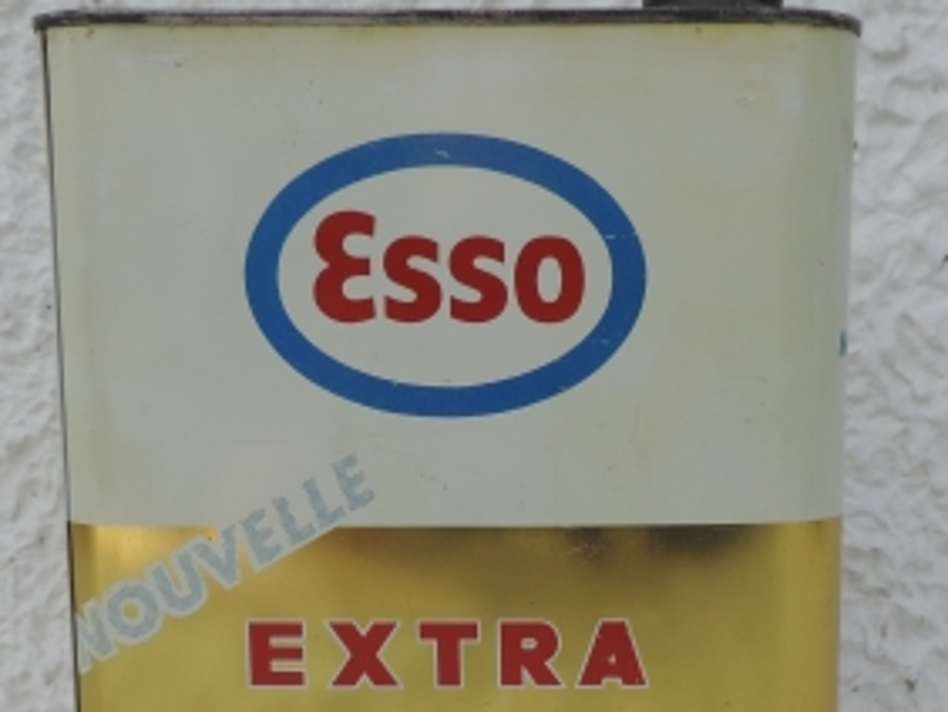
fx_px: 1398
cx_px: 528
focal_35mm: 51
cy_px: 510
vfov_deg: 28.3
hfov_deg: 37.4
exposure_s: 1/800
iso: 80
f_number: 3
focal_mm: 4.3
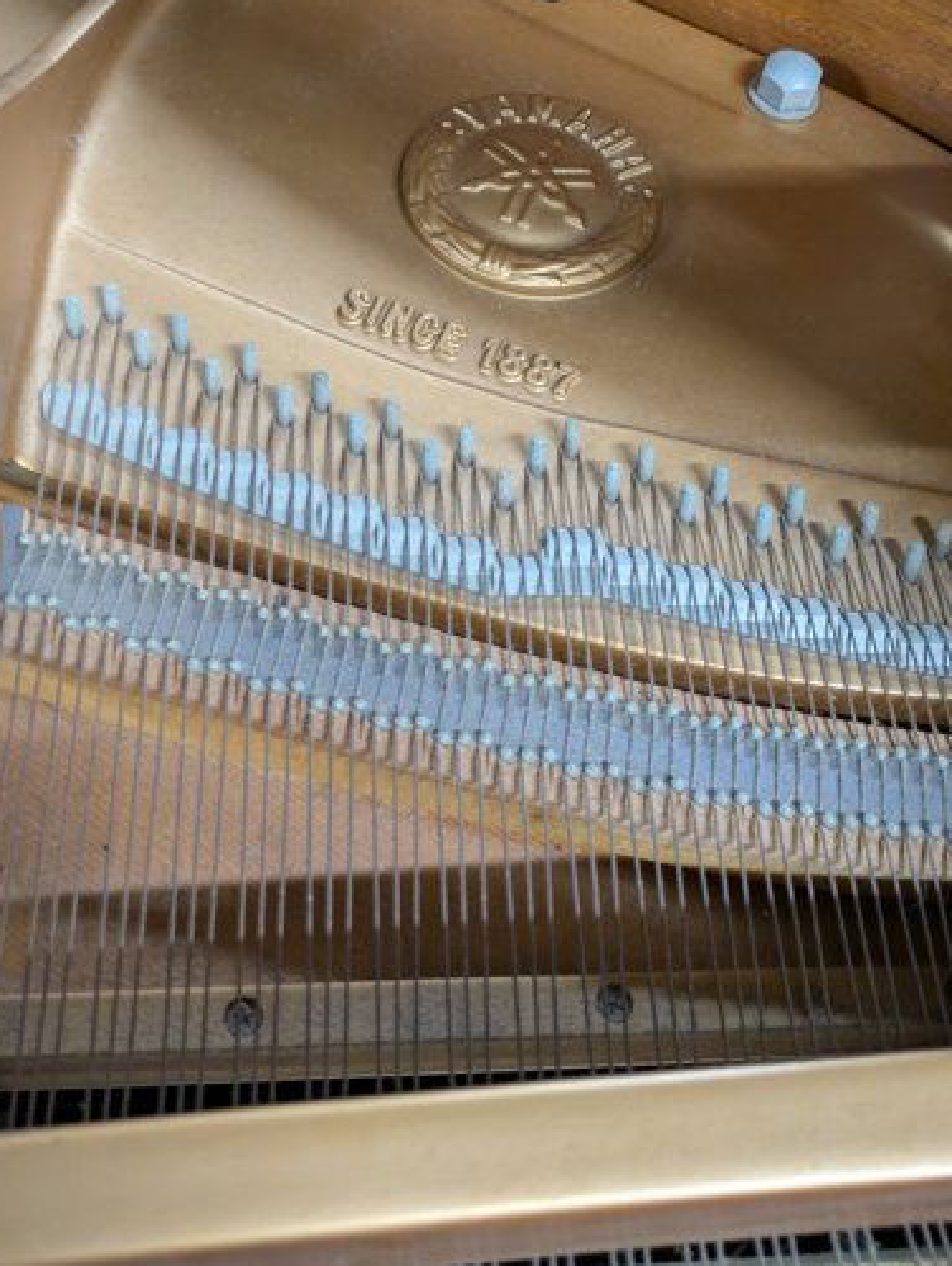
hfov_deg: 39.7
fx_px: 1318
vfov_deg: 50.2
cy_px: 398
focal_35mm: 36
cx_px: 508
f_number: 1.89
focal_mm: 5.43
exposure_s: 1/60
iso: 686
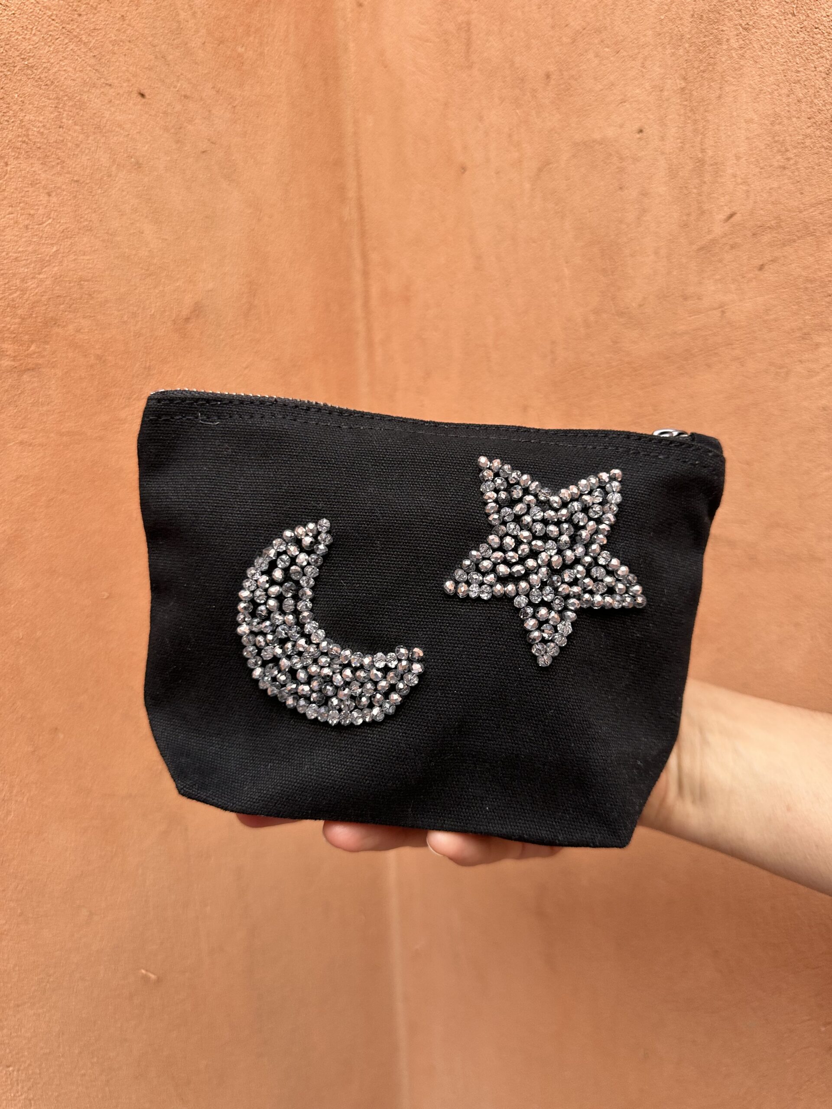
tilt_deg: -6.2
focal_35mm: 24
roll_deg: +3.1
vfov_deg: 71.6
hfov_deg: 56.8
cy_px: 554
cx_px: 416
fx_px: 769
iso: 160
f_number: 1.78
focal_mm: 6.86
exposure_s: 1/121
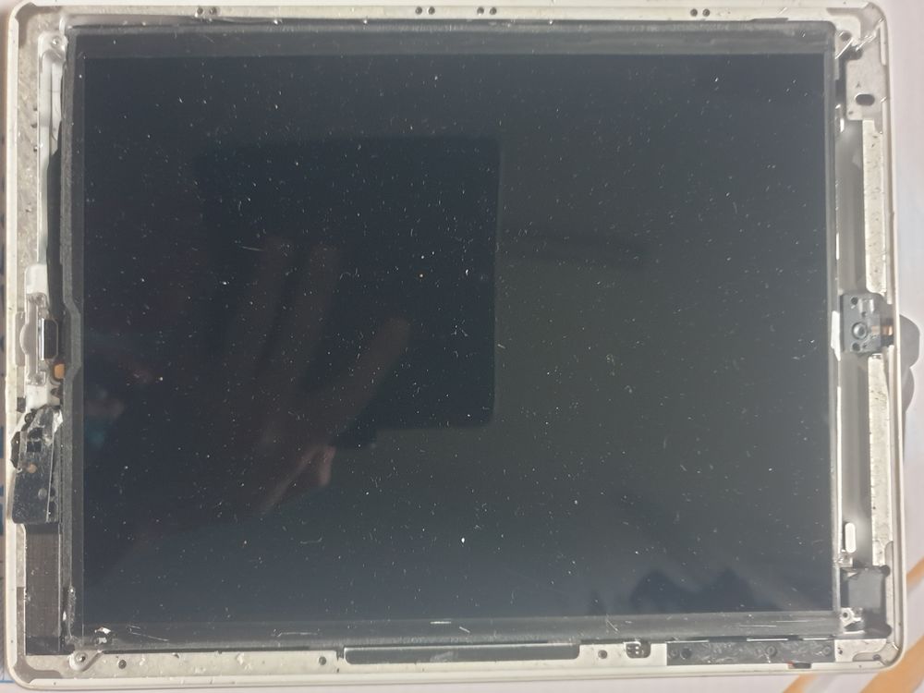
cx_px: 462
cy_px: 346
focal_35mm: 26
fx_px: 694
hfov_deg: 67.3
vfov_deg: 53.1
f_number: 1.5
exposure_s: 1/10
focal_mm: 4.3
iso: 400
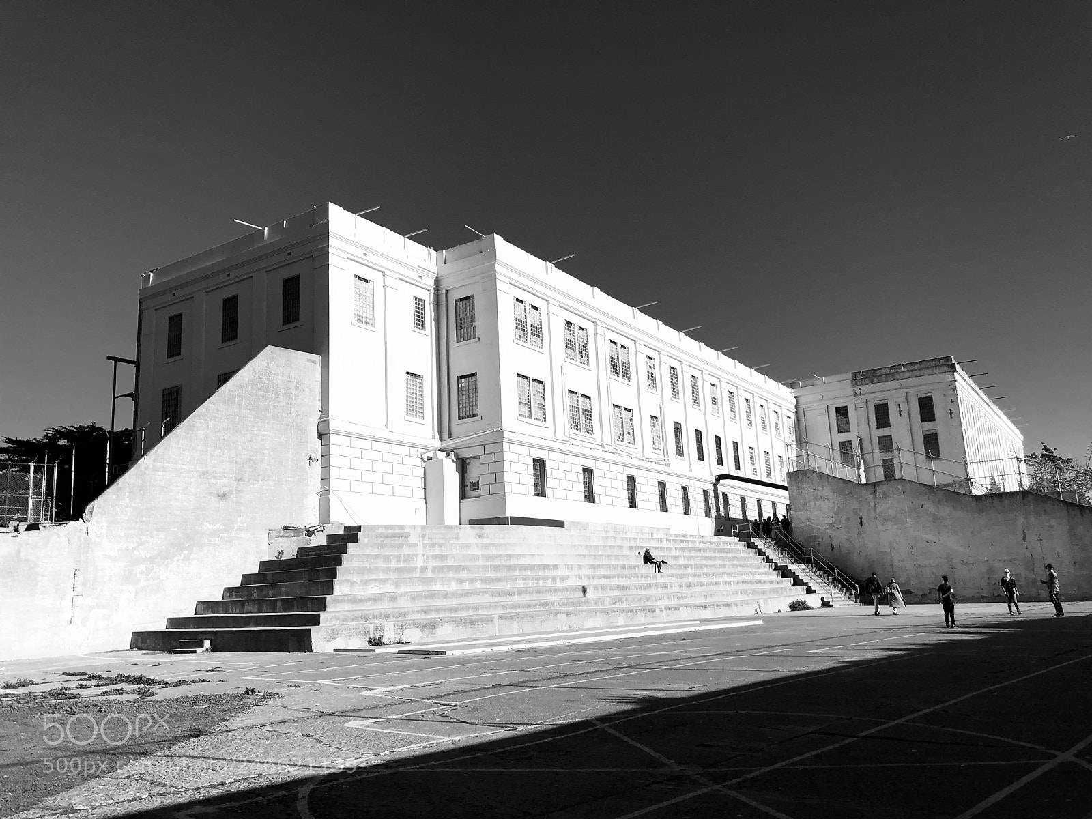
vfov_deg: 49.7
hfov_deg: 63.4
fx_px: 883
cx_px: 546
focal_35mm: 28
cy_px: 410
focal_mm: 4
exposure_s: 1/4000
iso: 25
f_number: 1.8
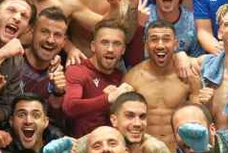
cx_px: 194
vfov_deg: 10.6
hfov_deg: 15.7
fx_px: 817
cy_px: 100
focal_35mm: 129
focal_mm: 24
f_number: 4
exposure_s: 1/125
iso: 3200
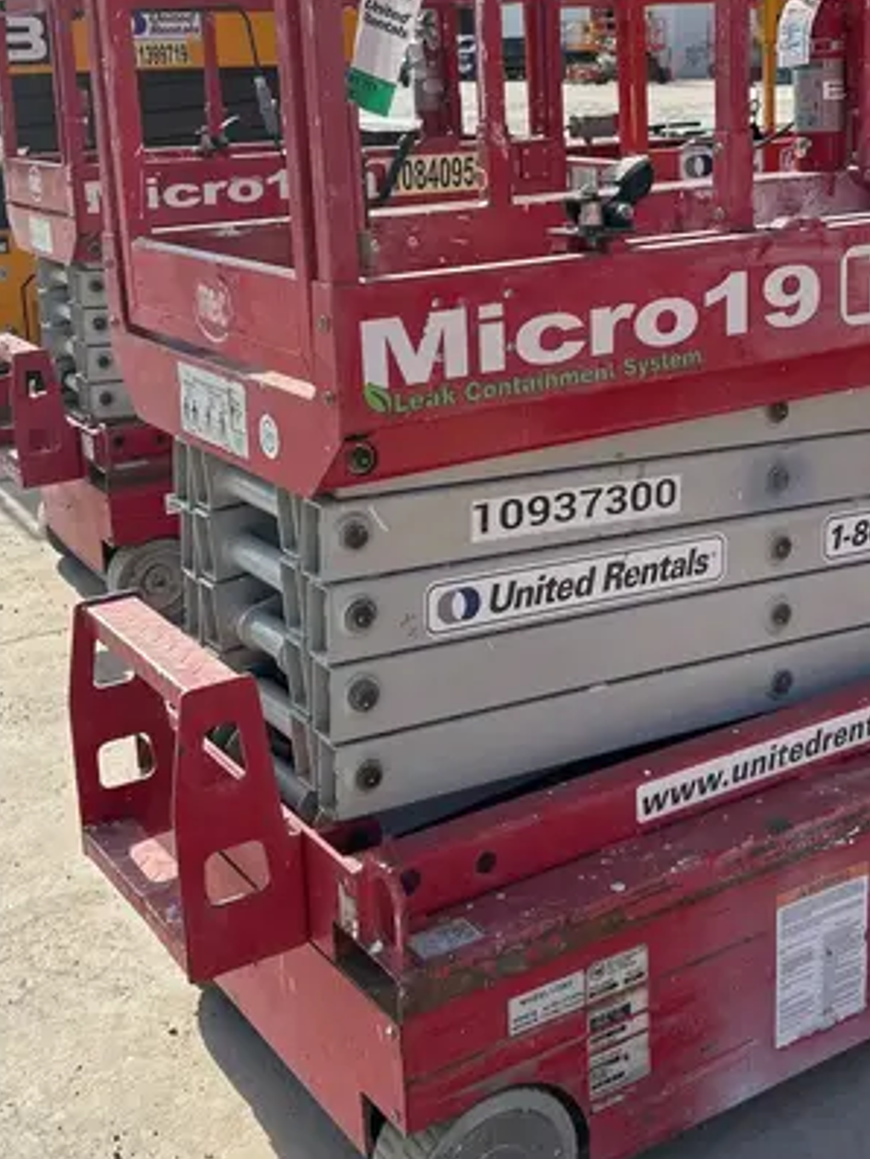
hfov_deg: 30.1
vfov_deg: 39.0
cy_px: 355
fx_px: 1608
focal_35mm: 48
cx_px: 575
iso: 50
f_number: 1.5
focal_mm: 5.7
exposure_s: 1/3460
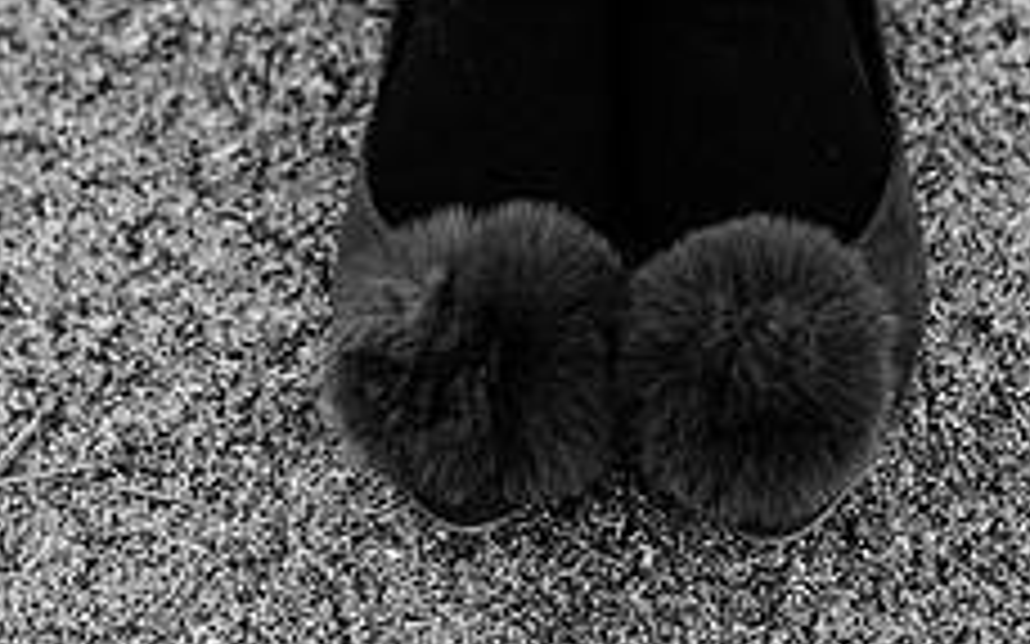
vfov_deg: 10.1
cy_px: 65
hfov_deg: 16.2
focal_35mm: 129
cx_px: 639
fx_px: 3620
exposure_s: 1/640
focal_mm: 50
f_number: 3.2
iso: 320
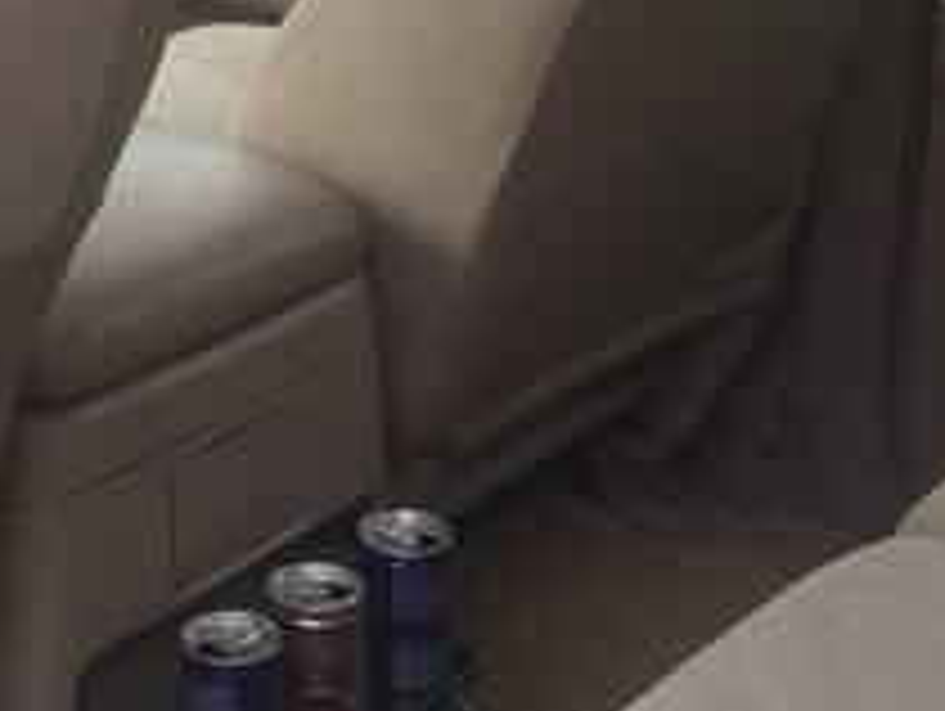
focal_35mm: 91
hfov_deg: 21.1
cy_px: -335
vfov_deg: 15.1
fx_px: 2487
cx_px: 112
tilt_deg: -11.7
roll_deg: +1.7
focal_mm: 4.15
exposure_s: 1/356
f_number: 2.2
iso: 32
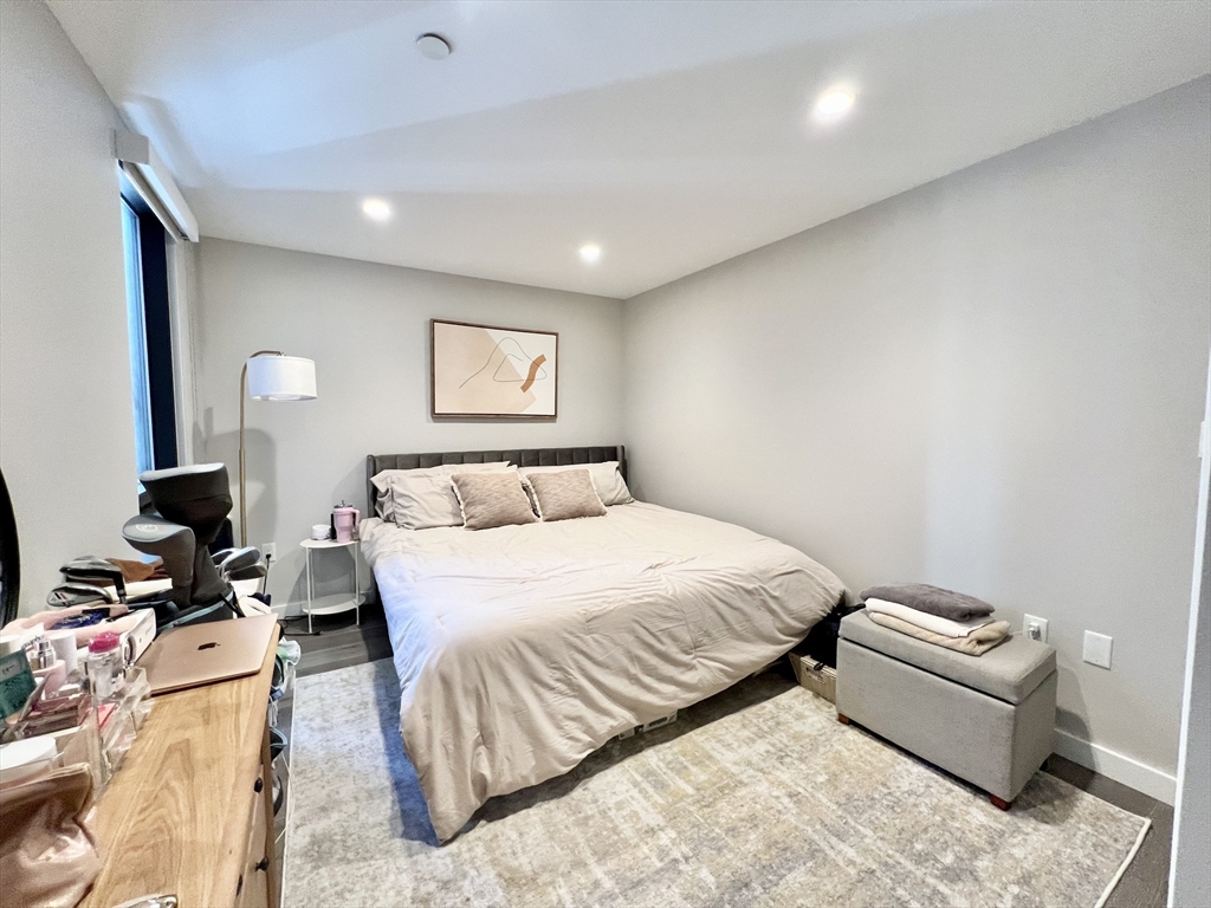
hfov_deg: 106.2
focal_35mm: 13
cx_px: 606
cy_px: 454
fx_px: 455
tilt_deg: -4.2
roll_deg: +0.8
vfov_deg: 89.9
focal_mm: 1.57
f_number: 1.8
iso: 200
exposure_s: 1/60
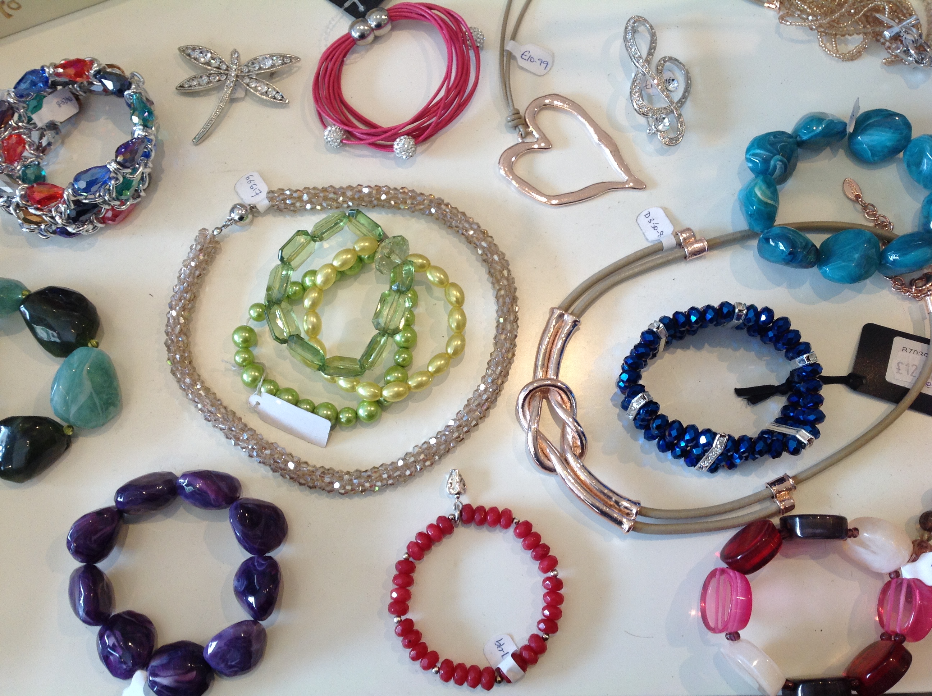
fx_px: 941
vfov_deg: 40.6
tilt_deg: -76.3
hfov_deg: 52.7
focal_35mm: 35
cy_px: 348
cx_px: 466
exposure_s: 1/60
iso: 64
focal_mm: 4.28
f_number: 2.4
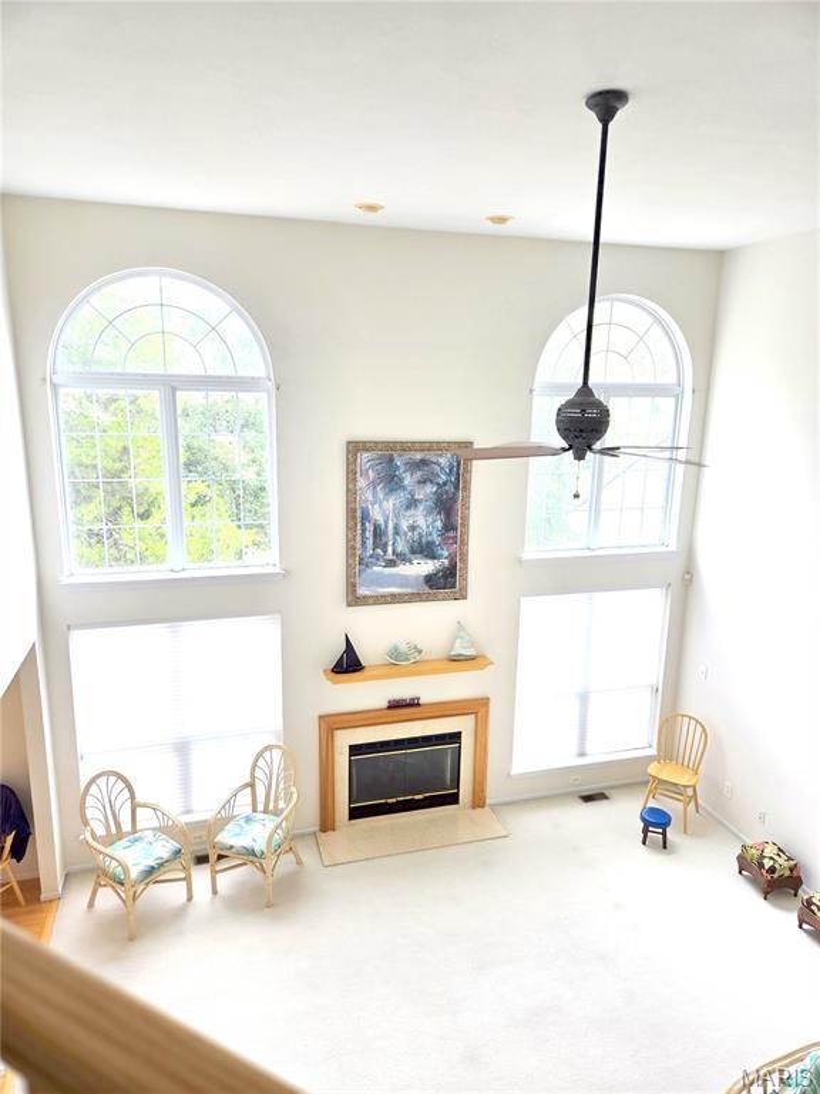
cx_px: 410
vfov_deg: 73.9
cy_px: 547
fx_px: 726
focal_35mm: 23
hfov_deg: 58.9
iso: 64
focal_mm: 5.4
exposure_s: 1/180
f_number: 1.8
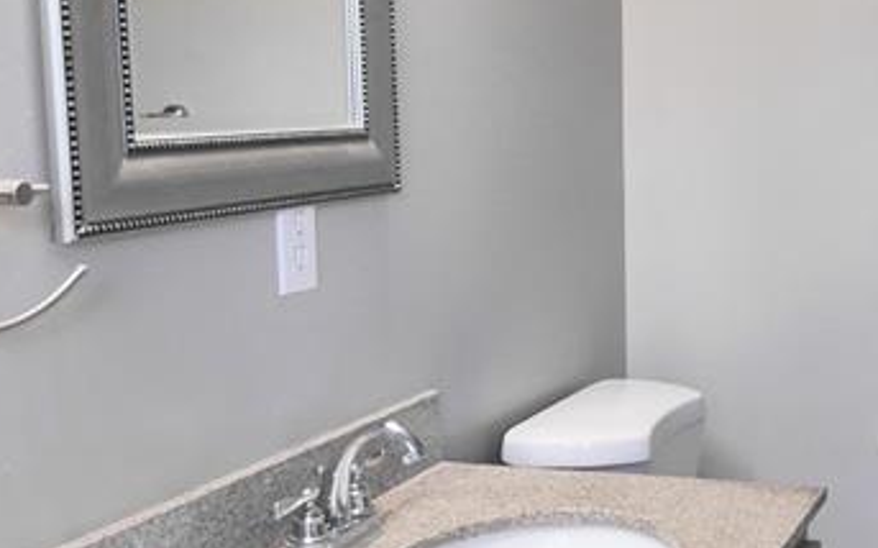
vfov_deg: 22.7
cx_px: 900
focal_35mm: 57
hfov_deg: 32.5
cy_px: 271
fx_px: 1363
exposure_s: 1/60
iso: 800
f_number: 4
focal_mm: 9
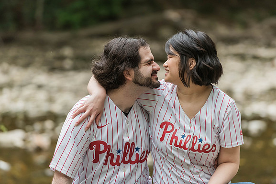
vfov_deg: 6.7
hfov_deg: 10.1
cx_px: 137
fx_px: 1564
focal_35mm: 204
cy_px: 91
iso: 2000
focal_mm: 200
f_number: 4
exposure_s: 1/640
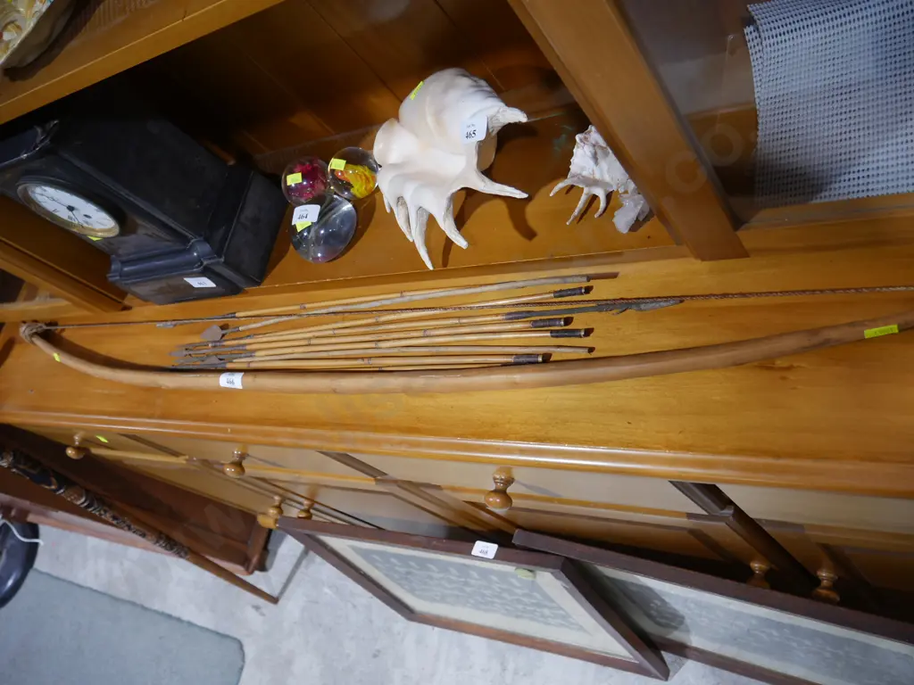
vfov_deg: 49.7
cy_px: 342
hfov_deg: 63.4
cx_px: 457
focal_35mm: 28
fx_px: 739
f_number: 3.5
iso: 400
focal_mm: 14
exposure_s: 1/60
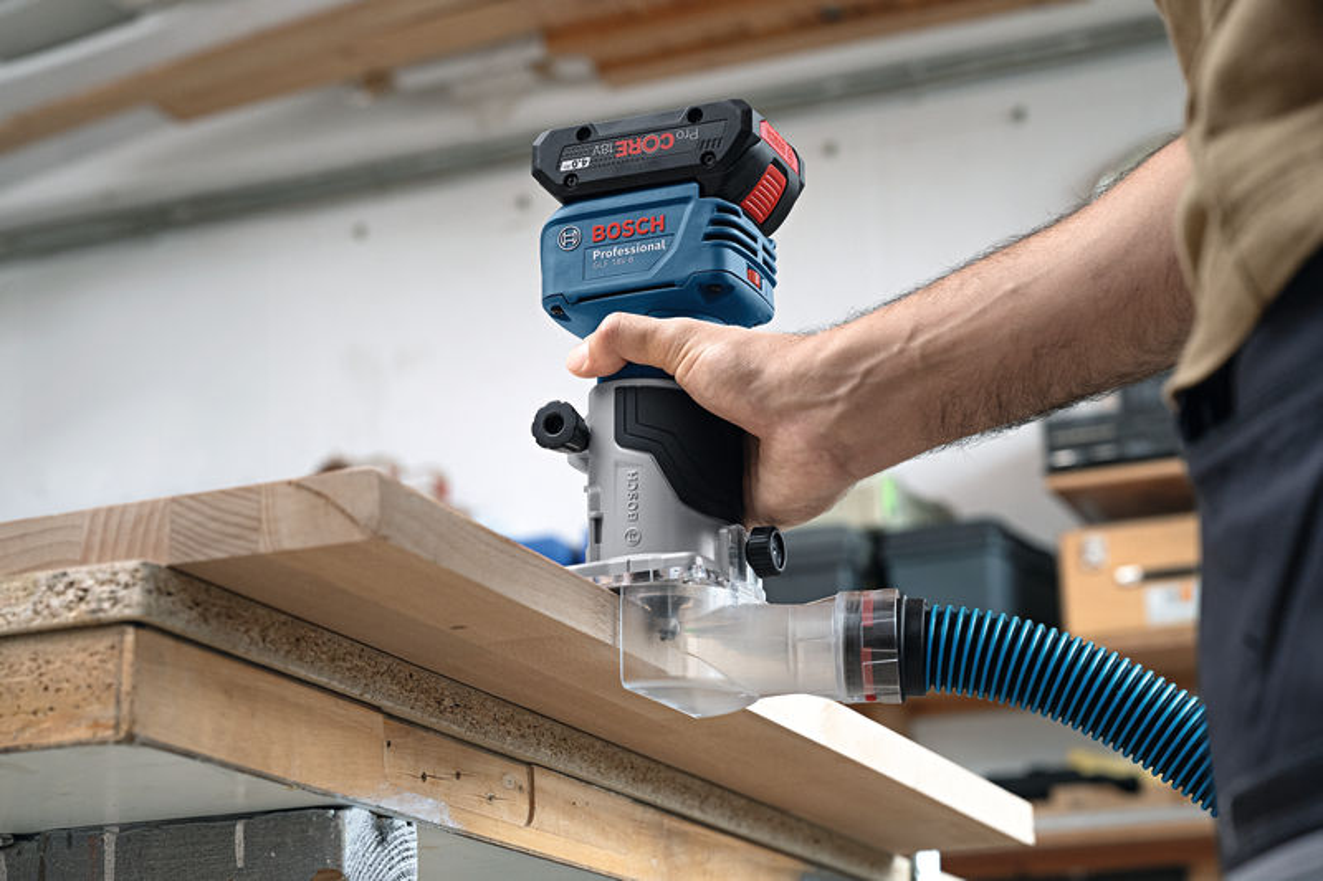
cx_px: 662
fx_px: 2572
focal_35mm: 70
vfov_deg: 19.4
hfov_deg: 28.8
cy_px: 440
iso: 1250
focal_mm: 70
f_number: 6.3
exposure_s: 1/100
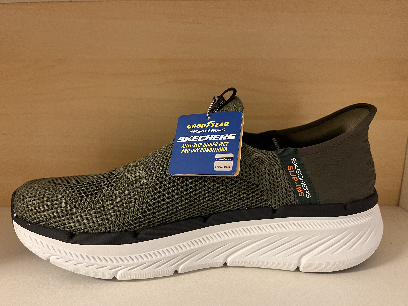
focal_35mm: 26
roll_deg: +0.5
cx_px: 204
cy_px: 153
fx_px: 306
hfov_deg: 67.3
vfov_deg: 53.1
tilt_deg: -12.0
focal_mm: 5.7
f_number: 1.5
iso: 320
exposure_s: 1/50
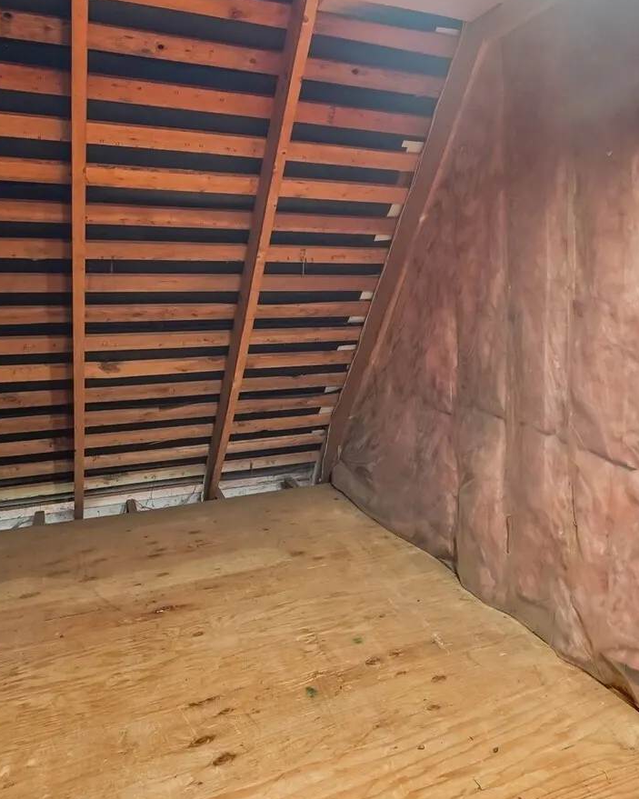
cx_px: 540
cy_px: 312
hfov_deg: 46.4
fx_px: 686
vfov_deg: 59.9
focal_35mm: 29
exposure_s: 1/3.33
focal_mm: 16
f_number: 8
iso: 1600
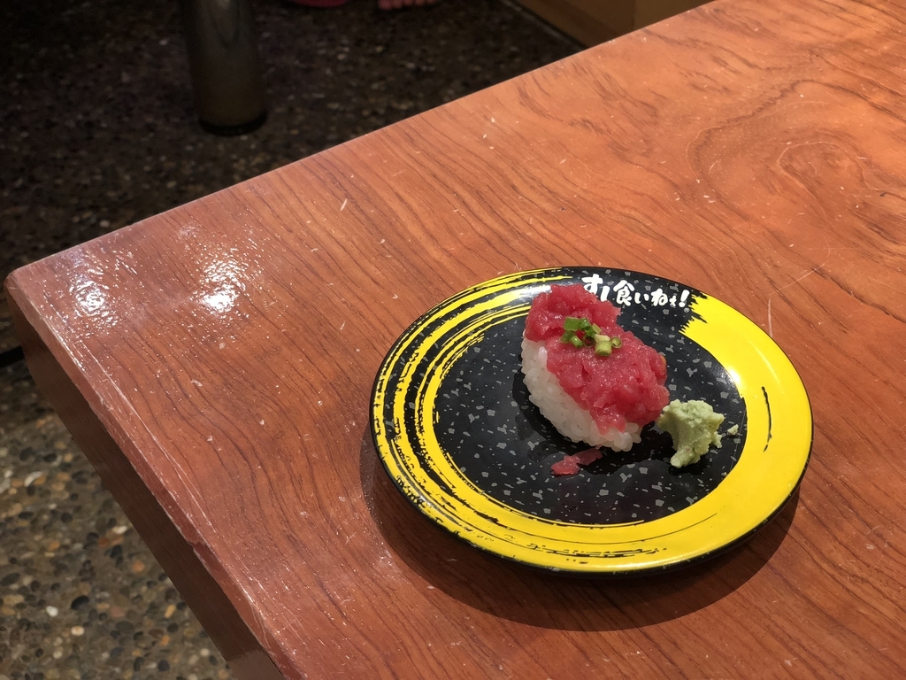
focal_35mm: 52
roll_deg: +2.8
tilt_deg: -40.5
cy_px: 340
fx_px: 1361
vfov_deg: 28.0
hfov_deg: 36.8
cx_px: 453
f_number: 2.4
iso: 100
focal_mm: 6
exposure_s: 1/40
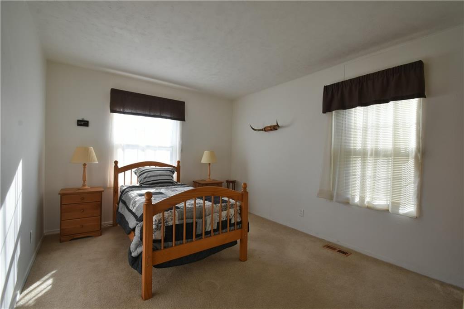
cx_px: 232
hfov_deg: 100.4
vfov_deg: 77.3
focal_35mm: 15
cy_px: 154
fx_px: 193
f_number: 8
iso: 800
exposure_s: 1/80
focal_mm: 10
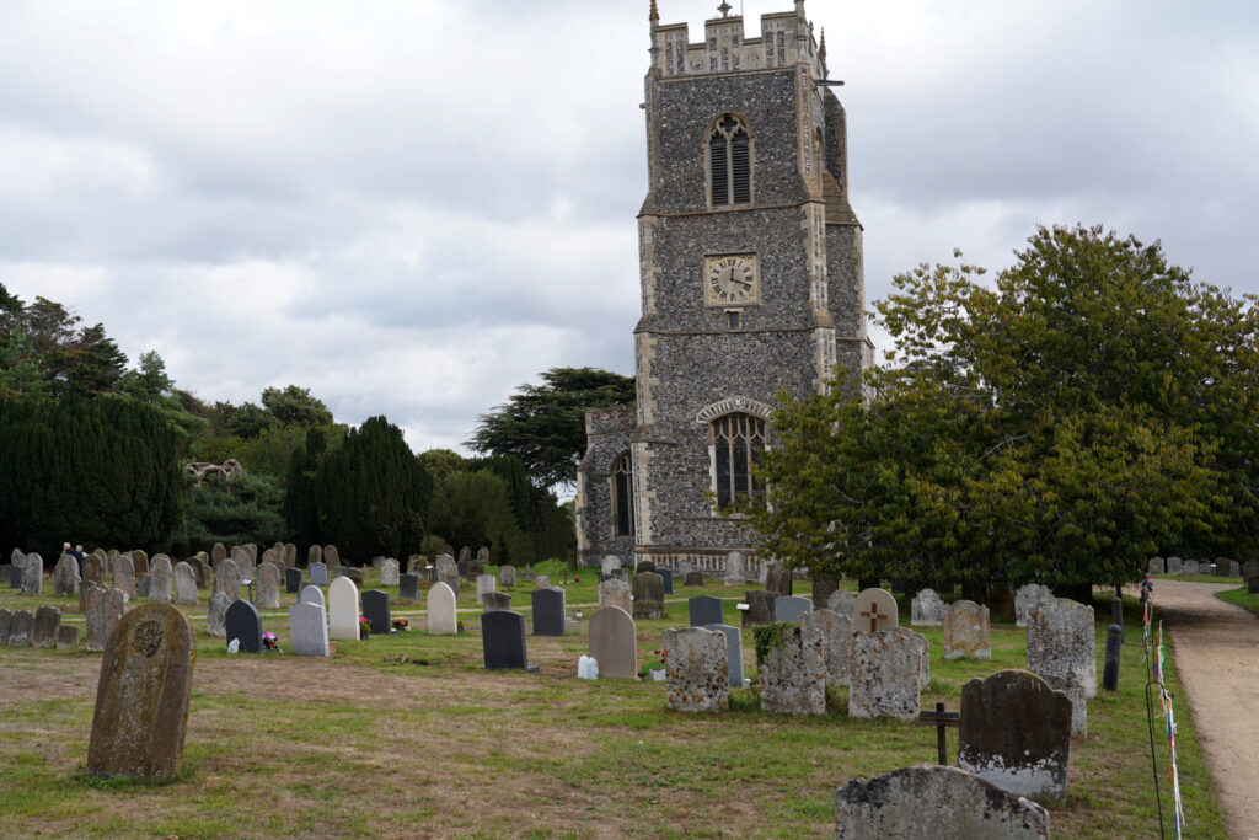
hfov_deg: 57.2
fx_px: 1154
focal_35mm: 33
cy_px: 420
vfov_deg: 40.0
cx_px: 630
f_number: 6.3
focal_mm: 33
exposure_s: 1/400
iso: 200
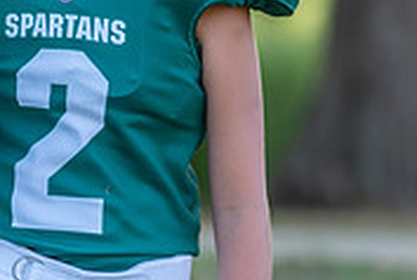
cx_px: 87
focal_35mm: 471
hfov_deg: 4.4
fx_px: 5470
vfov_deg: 2.9
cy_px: 61
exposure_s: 1/320
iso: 160
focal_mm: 132
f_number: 2.8
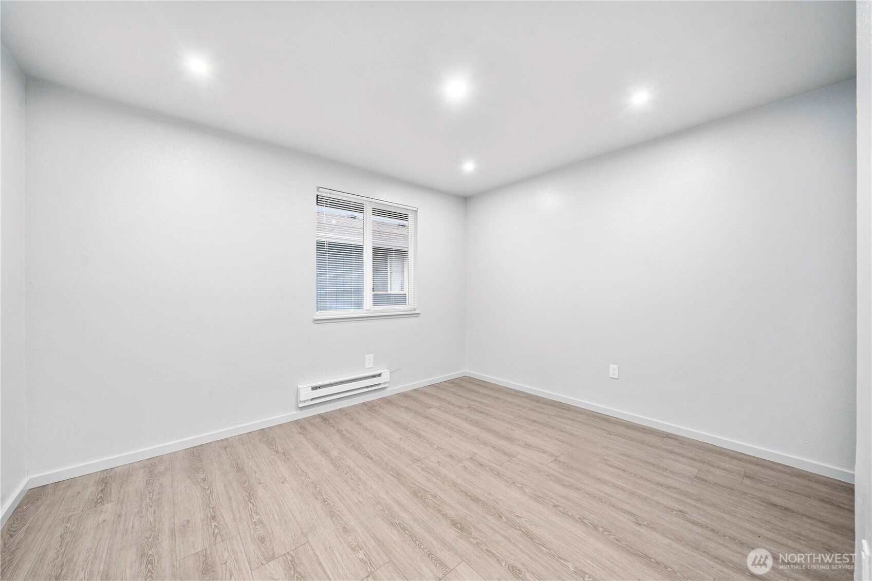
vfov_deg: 90.0
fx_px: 291
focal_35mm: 12
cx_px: 436
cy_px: 290
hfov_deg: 112.6
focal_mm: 12
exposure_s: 1/60
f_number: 7.1
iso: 640
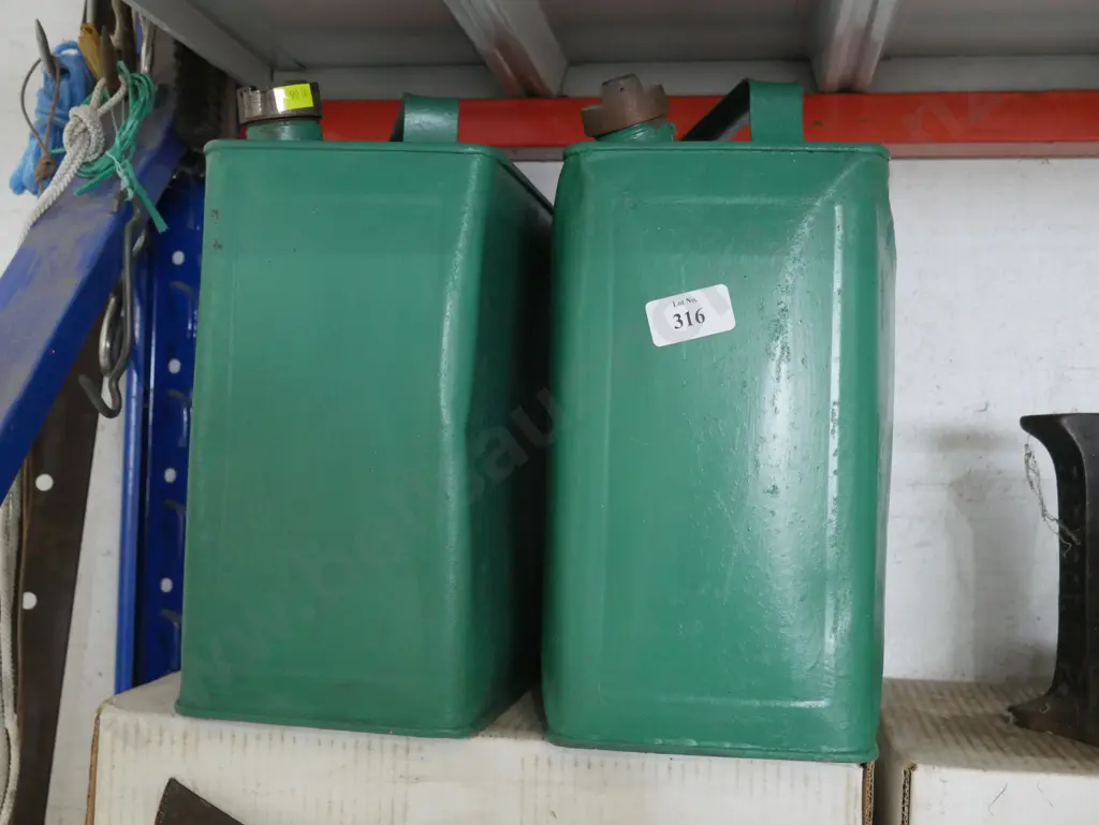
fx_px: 1334
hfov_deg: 44.8
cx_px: 550
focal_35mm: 42
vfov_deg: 34.4
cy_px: 412
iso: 3200
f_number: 4.6
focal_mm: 21
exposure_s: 1/60
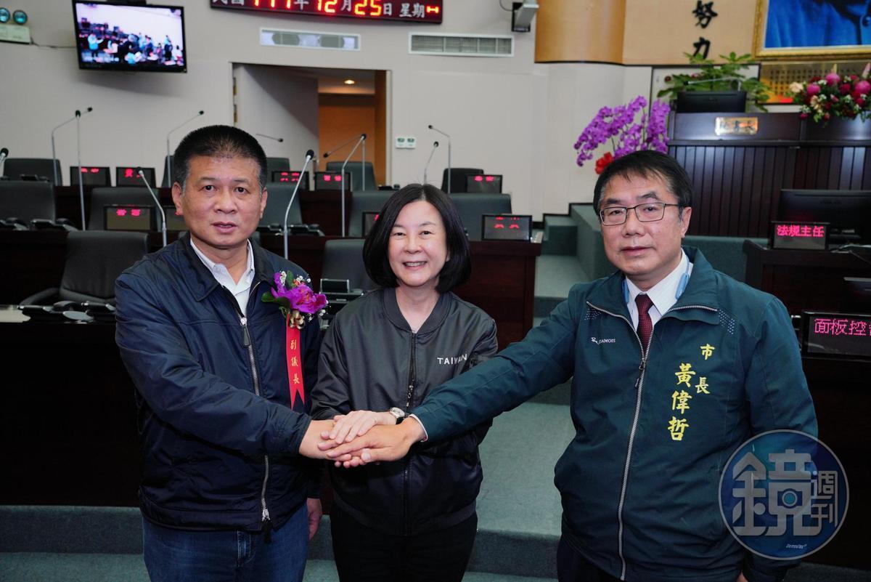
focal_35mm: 32
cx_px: 436
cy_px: 291
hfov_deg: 58.7
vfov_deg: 41.1
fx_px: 774
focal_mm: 32
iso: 1600
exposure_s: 1/200
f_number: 4.5
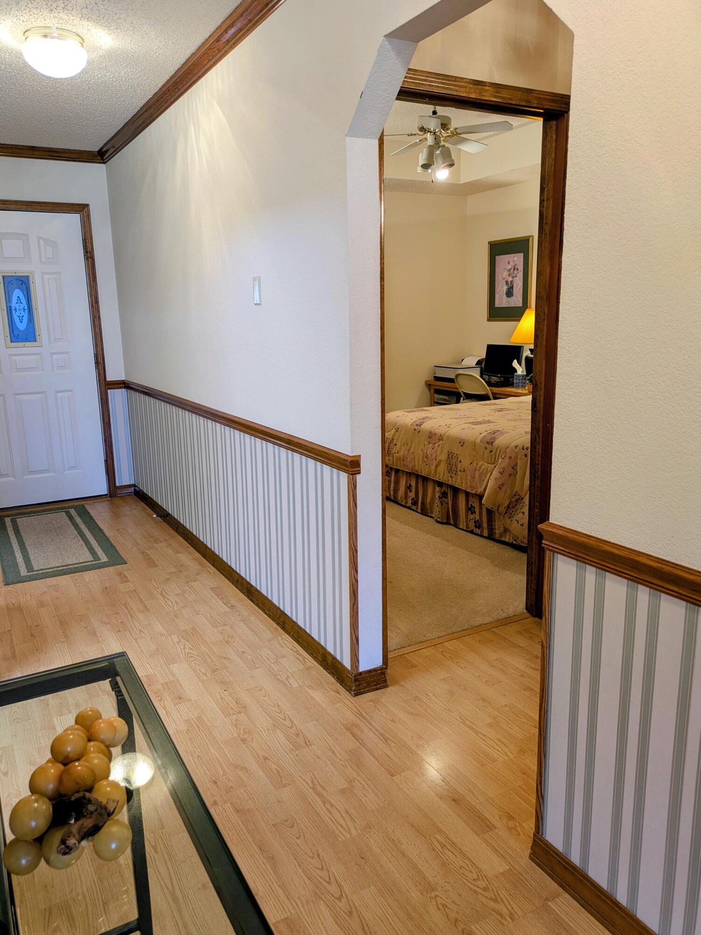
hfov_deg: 54.9
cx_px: 350
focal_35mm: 25
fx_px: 675
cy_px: 468
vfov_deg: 69.4
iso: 53
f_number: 1.89
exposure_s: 1/24
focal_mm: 5.43
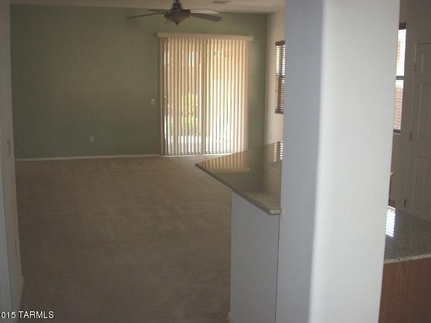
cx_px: 218
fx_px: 498
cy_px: 155
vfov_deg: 36.0
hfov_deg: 46.8
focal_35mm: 40
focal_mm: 6.2
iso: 64
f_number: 2.8
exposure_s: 1/30
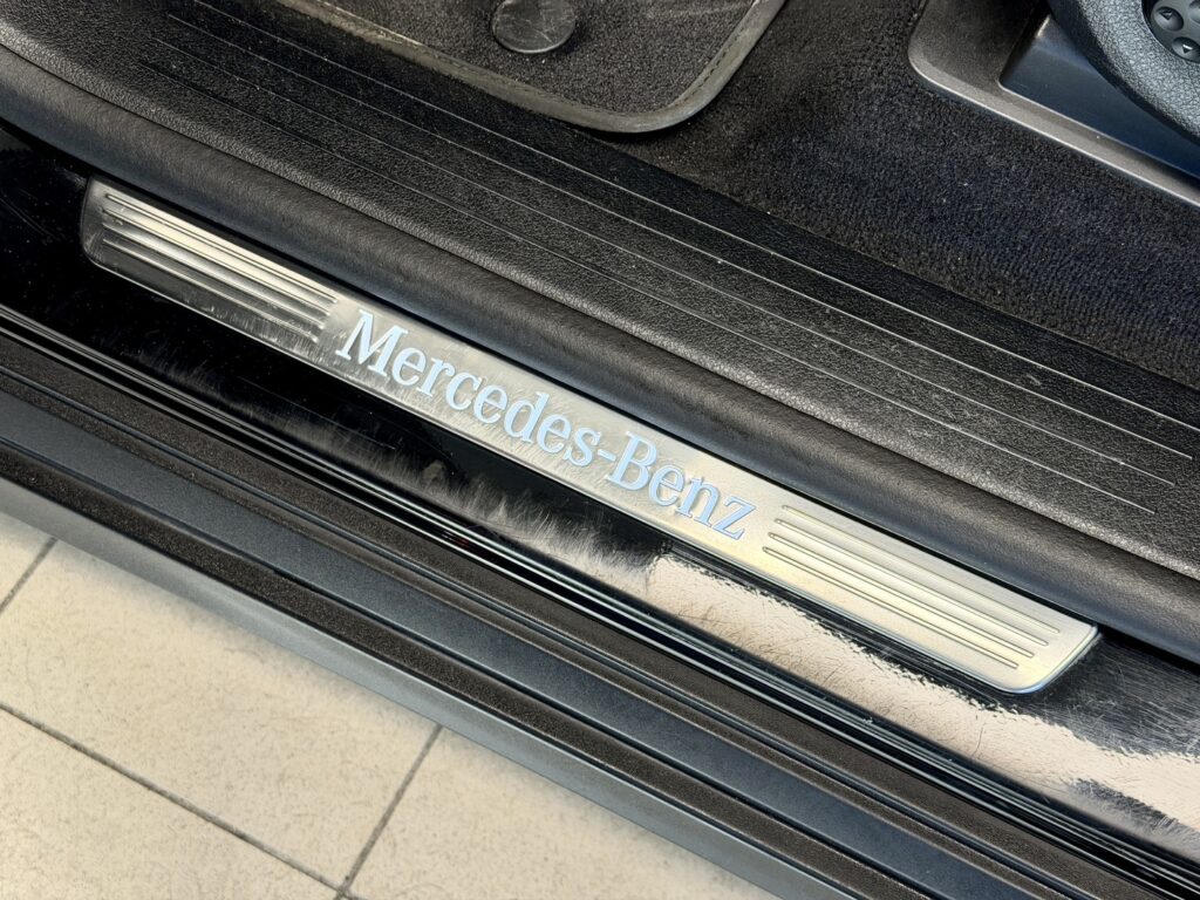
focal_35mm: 48
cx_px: 600
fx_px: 1664
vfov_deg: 30.3
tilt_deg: -63.8
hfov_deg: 39.7
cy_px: 450
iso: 200
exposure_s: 1/72
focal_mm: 6.76
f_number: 1.78
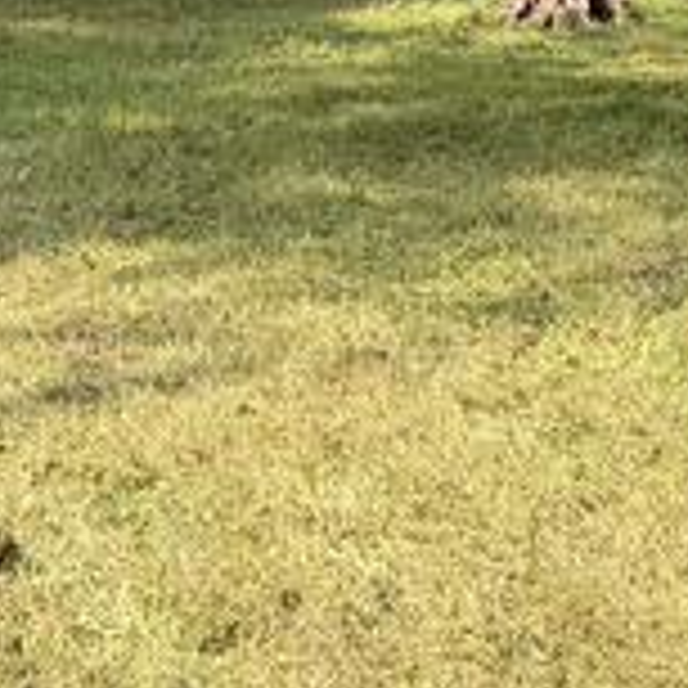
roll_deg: -7.8
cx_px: 396
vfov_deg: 11.8
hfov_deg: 12.3
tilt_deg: +3.0
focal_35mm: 142
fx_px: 3193
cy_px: -301
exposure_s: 1/757
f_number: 1.78
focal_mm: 6.76
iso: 80
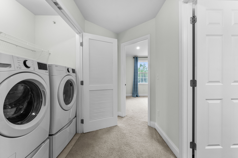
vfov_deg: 76.6
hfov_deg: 99.6
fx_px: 100
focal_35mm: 15
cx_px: 119
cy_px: 79
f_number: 11
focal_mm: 15.2
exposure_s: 1/13
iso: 3200
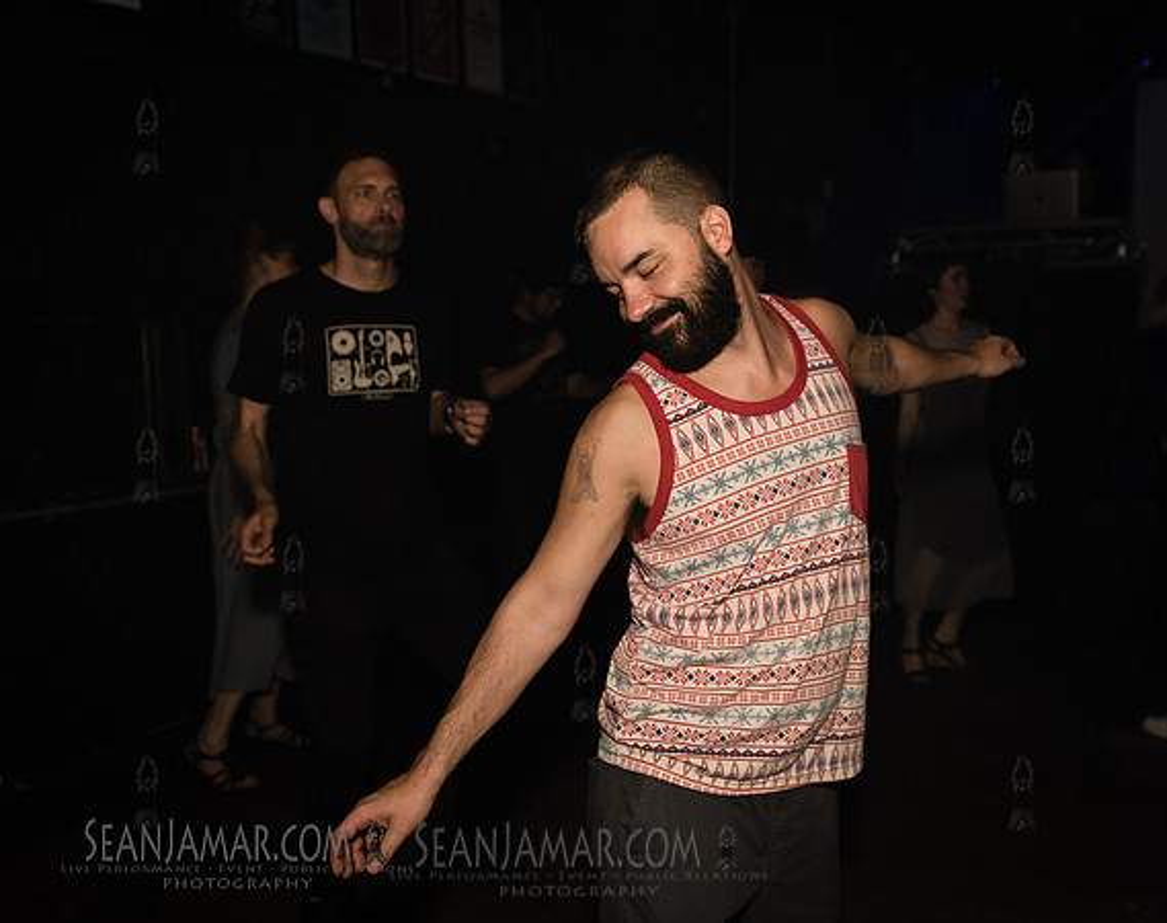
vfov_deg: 39.3
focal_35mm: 38
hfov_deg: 48.5
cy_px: 518
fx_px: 1291
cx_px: 657
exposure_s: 1/250
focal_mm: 26
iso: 2000
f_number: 3.5
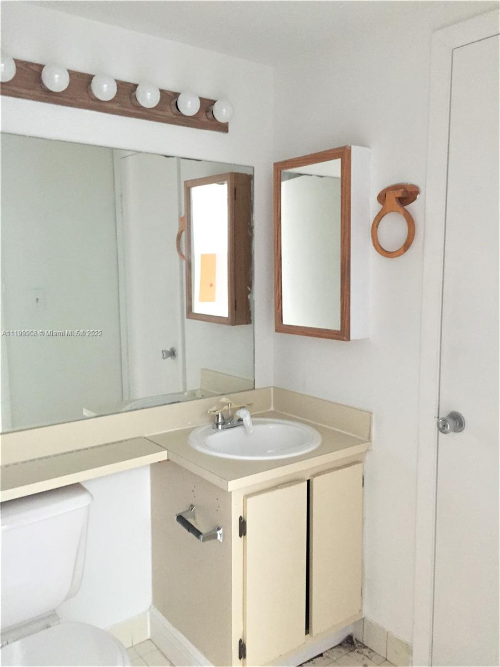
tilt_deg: -7.0
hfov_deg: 48.2
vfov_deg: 61.7
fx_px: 559
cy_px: 334
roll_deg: +0.5
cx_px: 250
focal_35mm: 29
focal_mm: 4.15
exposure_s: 1/30
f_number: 2.2
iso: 160
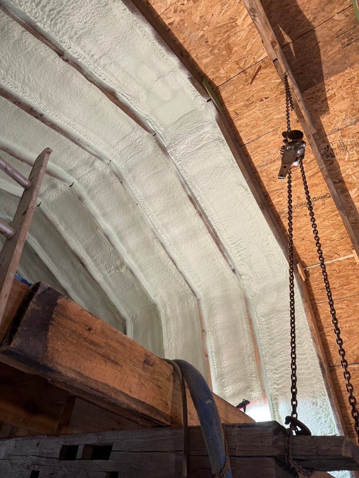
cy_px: 239
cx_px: 180
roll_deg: -11.2
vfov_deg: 71.6
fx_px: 332
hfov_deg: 56.8
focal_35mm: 24
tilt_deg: +41.5
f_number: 1.78
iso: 160
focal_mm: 6.76
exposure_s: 1/41
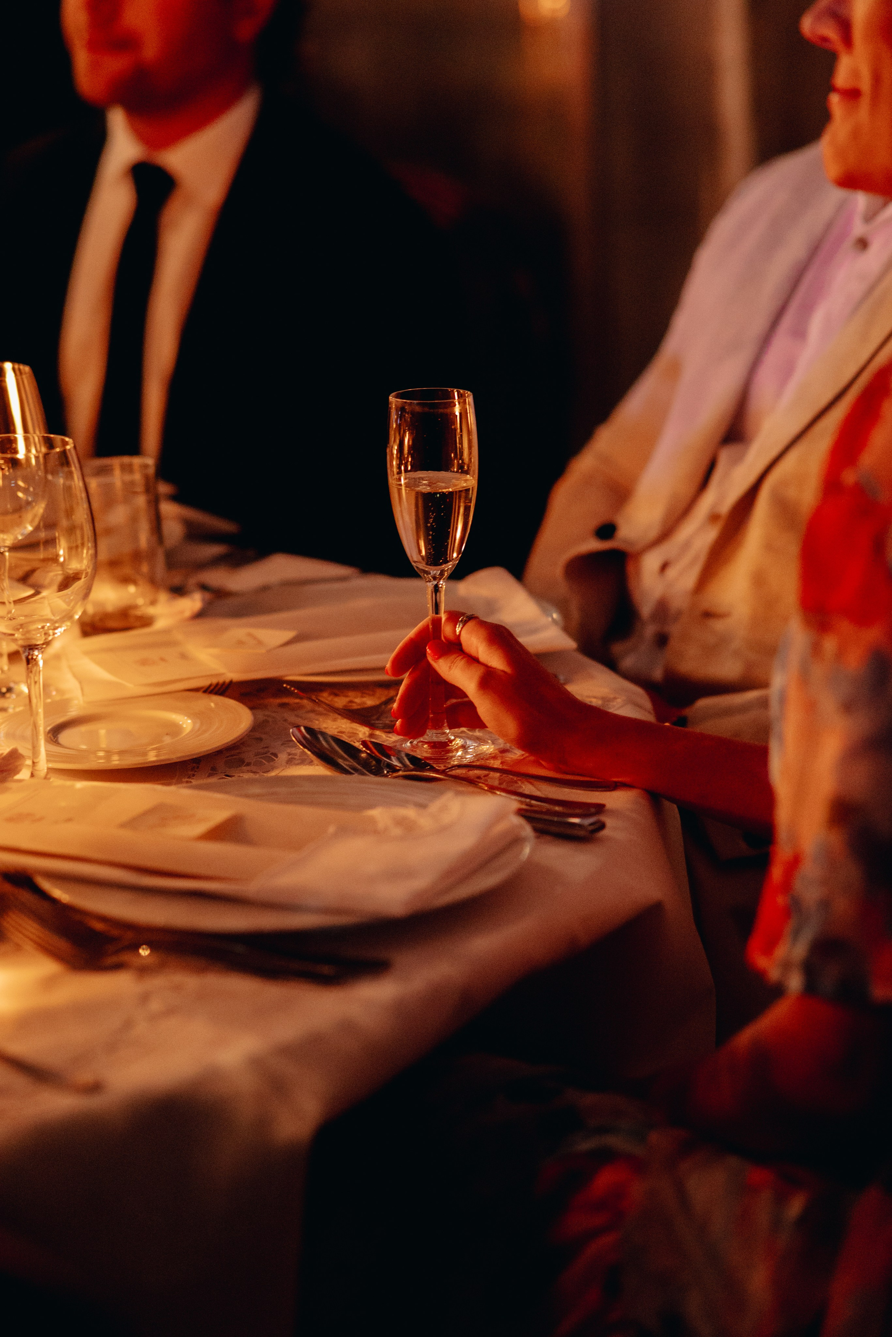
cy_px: 668
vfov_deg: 23.9
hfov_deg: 16.1
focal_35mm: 85
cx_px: 446
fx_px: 3156
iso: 5000
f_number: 2.2
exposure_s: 1/100
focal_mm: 85
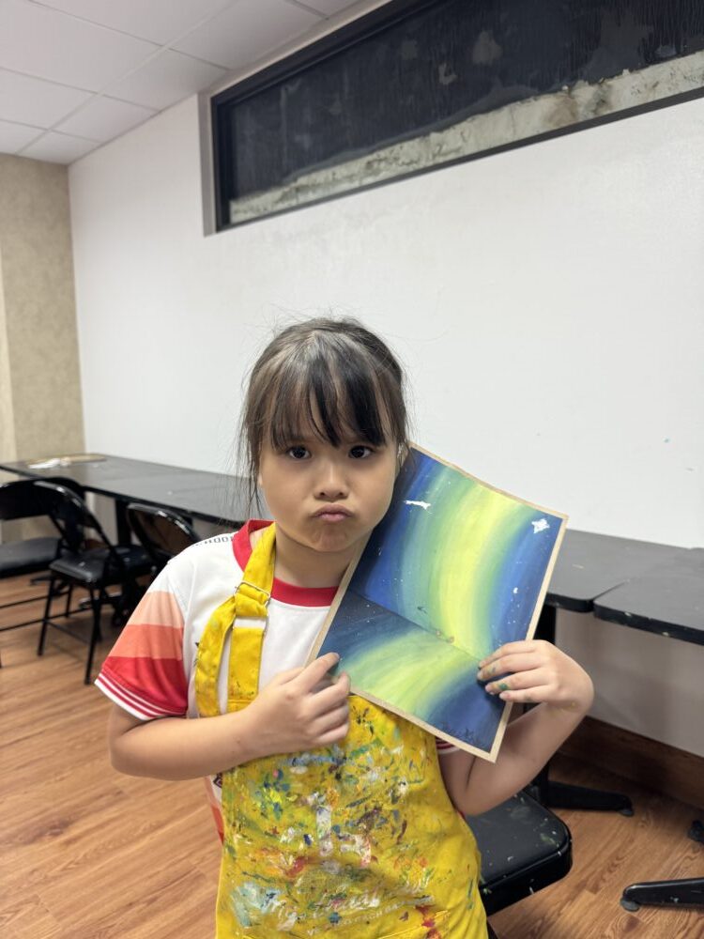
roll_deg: +0.7
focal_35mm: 24
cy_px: 470
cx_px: 352
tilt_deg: -7.2
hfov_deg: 56.8
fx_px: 651
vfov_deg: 71.6
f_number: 1.78
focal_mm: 6.76
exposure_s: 1/100
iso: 100
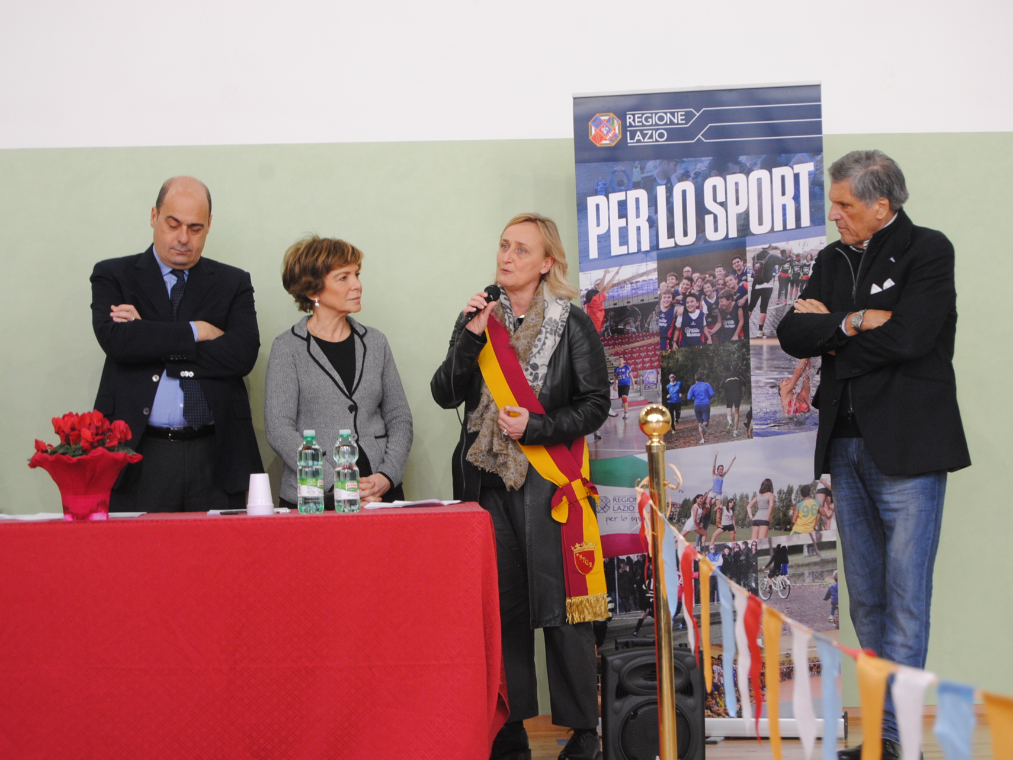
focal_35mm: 85
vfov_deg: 17.4
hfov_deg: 23.0
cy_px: 383
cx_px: 560
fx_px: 2488
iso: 400
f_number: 5.6
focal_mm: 52
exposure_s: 1/25
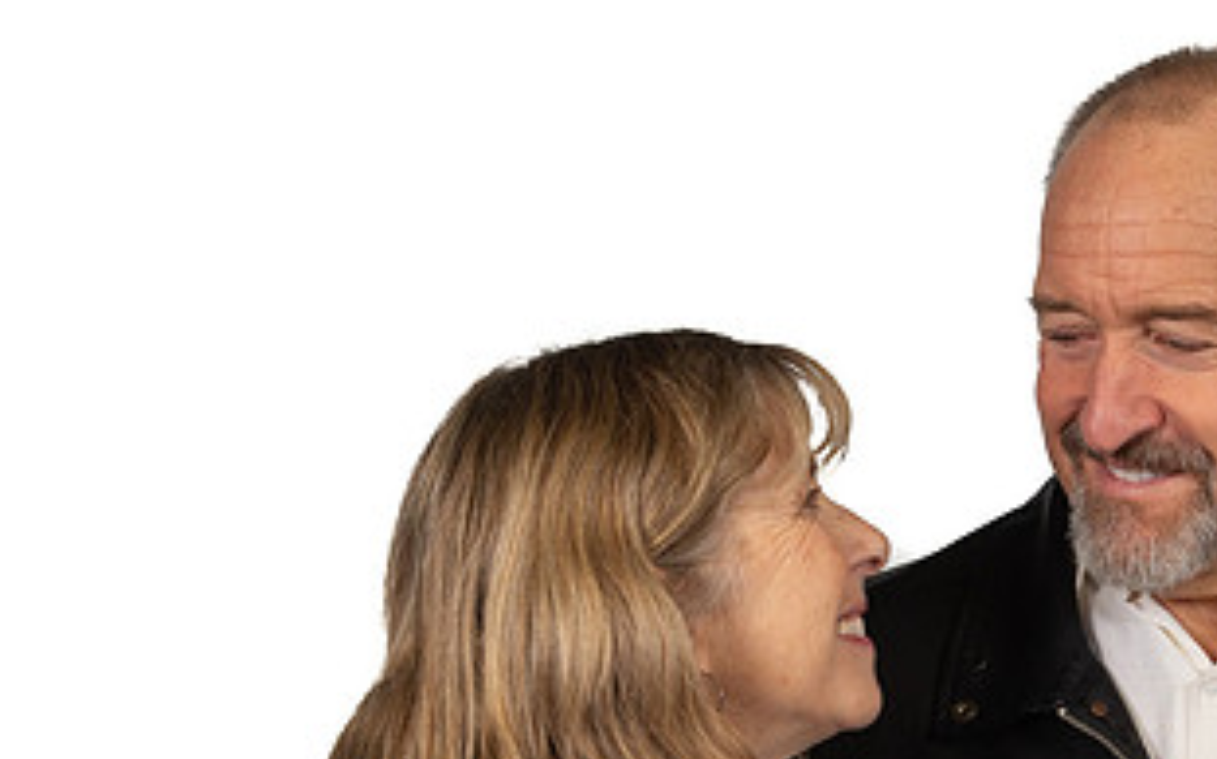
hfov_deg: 15.6
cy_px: 739
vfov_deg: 9.7
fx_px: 4442
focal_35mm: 134
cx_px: 861
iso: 800
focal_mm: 52
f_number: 8
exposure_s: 1/80
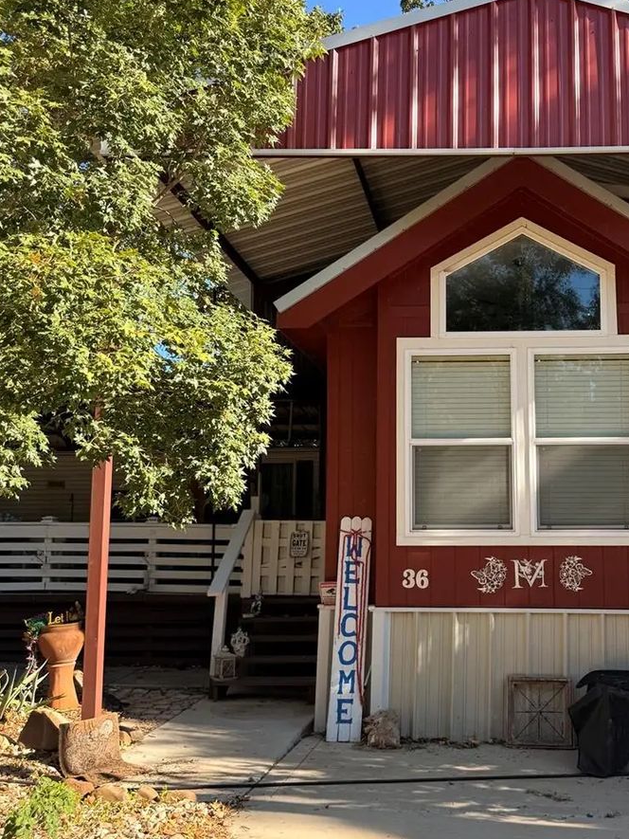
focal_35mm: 37
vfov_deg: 50.1
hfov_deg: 37.8
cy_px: 440
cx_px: 468
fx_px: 896
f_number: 1.78
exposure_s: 1/1522
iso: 80
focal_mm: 6.76
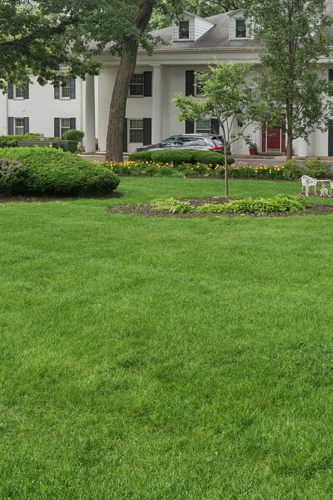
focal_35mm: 46
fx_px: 638
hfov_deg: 27.4
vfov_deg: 41.8
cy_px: 141
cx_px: 339
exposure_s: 1/50
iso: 400
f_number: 11
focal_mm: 20
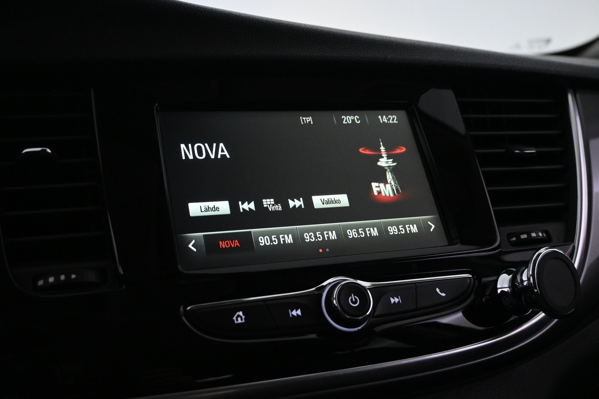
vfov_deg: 35.5
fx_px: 624
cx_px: 300
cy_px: 200
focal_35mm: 38
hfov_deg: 51.3
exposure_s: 1/80
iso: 3200
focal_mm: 25
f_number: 4.5
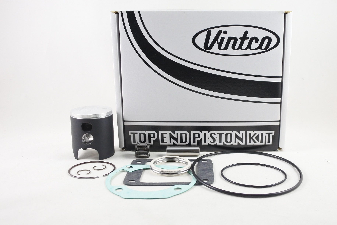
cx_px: 168
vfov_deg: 38.9
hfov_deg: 55.8
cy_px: 112
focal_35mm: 34
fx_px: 318
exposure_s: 1/125
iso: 720
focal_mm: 12.8
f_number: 4
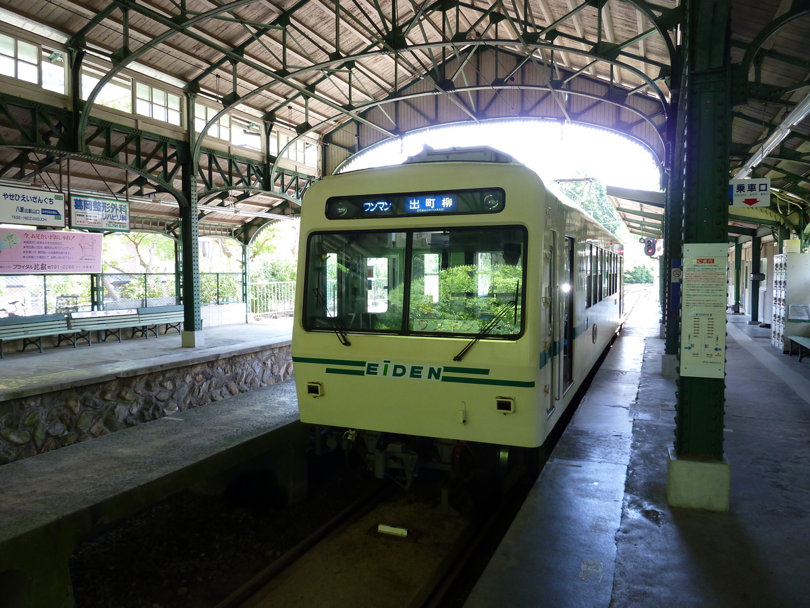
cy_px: 304
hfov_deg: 69.4
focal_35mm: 25
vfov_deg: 54.9
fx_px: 585
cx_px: 405
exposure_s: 1/30
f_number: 3.3
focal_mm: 4.1
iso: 100
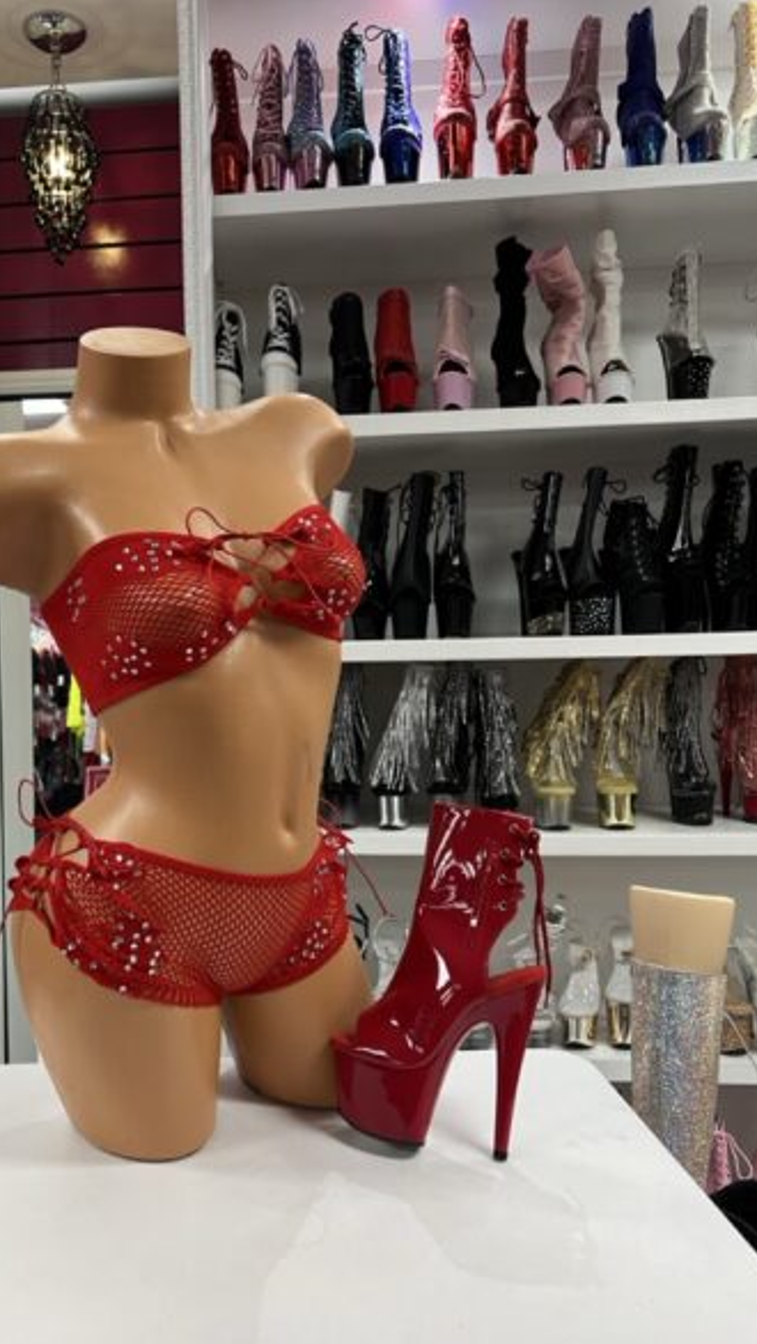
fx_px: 1034
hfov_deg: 39.7
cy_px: 681
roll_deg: +1.8
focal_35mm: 29
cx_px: 252
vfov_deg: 66.0
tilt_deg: +0.0
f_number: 1.5
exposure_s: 1/60
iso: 125
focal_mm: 5.7
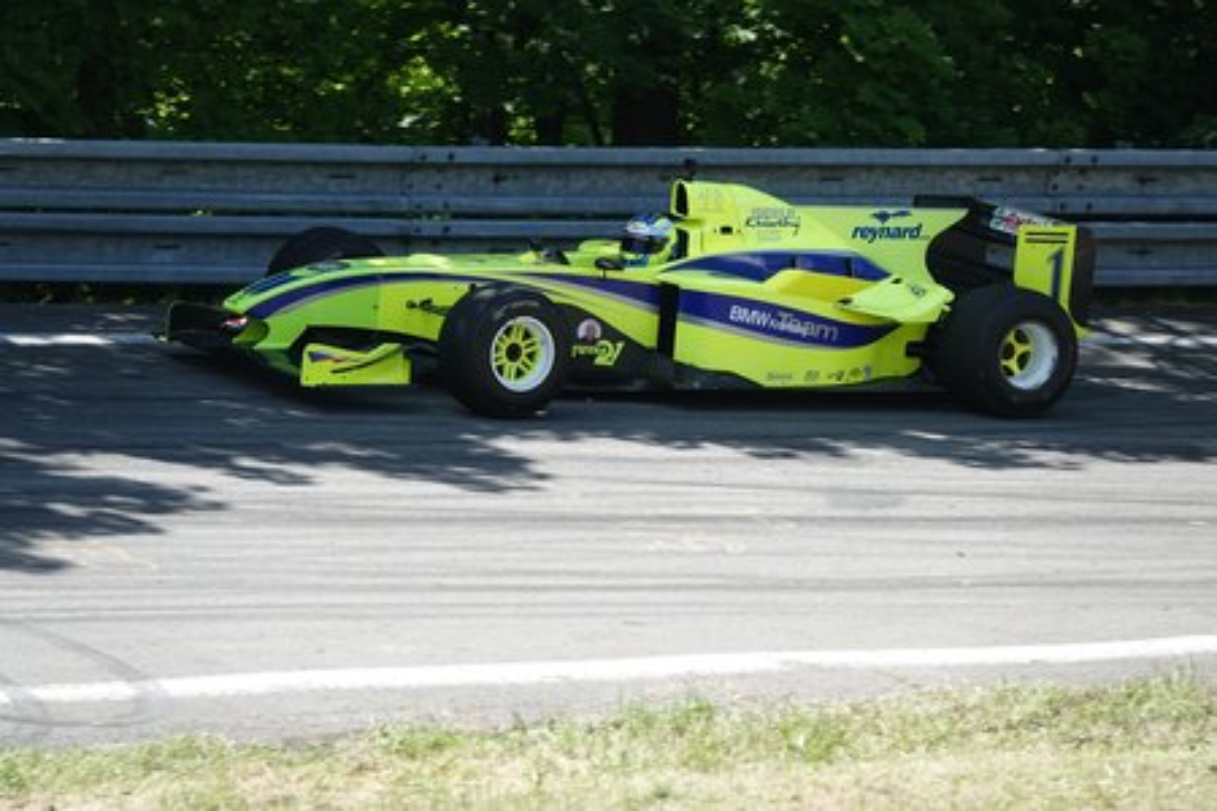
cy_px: 406
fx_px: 10479
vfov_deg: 4.4
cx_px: 608
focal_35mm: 310
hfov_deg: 6.6
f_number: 4
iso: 250
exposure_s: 1/800
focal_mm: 113.69
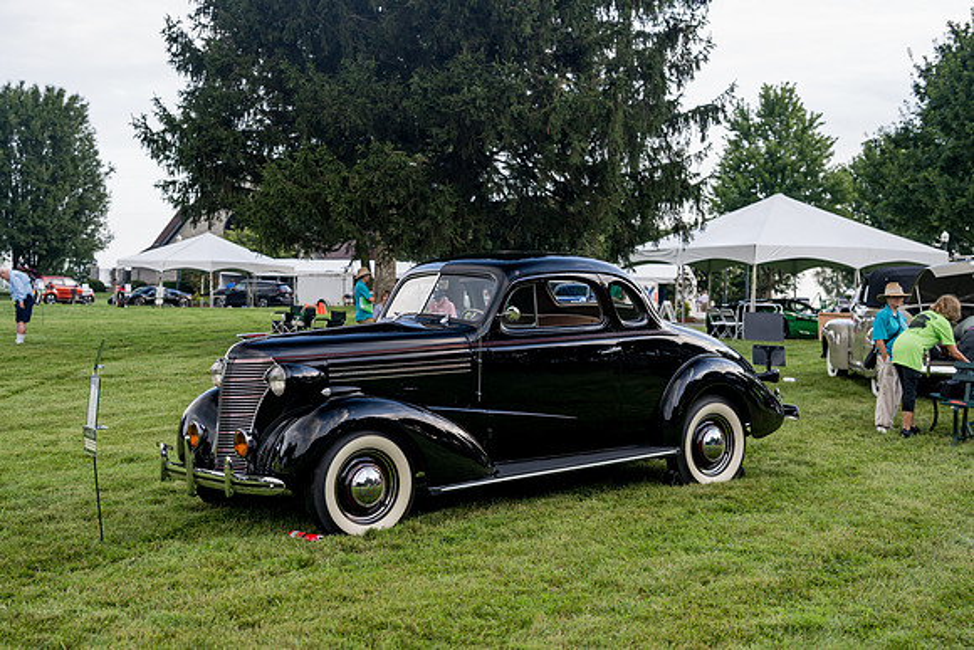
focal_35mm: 50
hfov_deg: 39.6
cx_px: 487
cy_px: 325
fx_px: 1353
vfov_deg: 27.0
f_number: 4
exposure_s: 1/100
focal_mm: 50
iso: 250
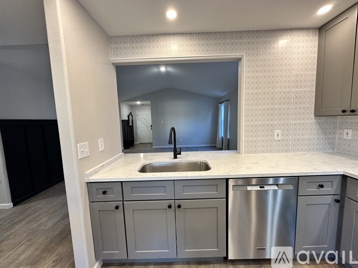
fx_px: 145
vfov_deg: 85.7
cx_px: 179
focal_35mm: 14
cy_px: 134
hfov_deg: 102.1
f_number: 2.2
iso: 250
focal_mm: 2.22
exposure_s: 1/120
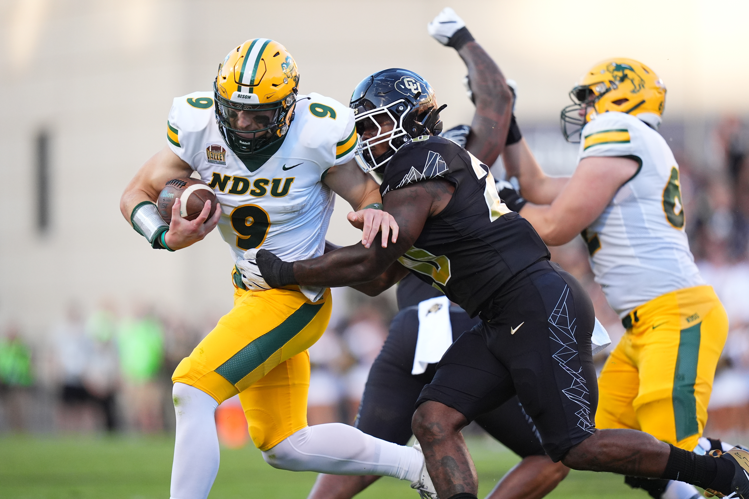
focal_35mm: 400
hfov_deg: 5.2
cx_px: 374
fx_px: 8322
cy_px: 250
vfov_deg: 3.4
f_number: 2.8
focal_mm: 400
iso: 2500
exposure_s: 1/3200
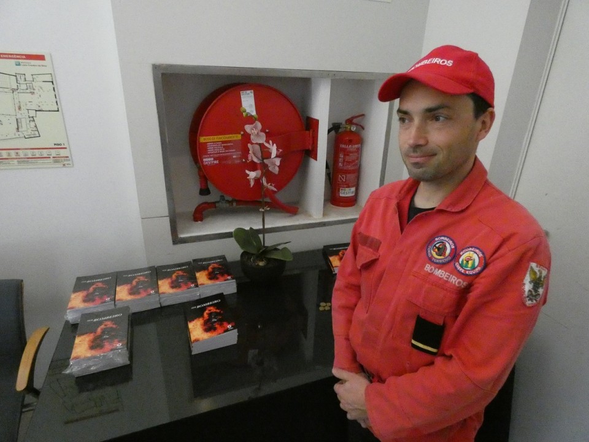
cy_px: 221
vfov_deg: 66.0
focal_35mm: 20
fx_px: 340
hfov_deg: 81.7
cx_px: 294
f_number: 2.8
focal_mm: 3.6
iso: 2500
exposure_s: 1/400
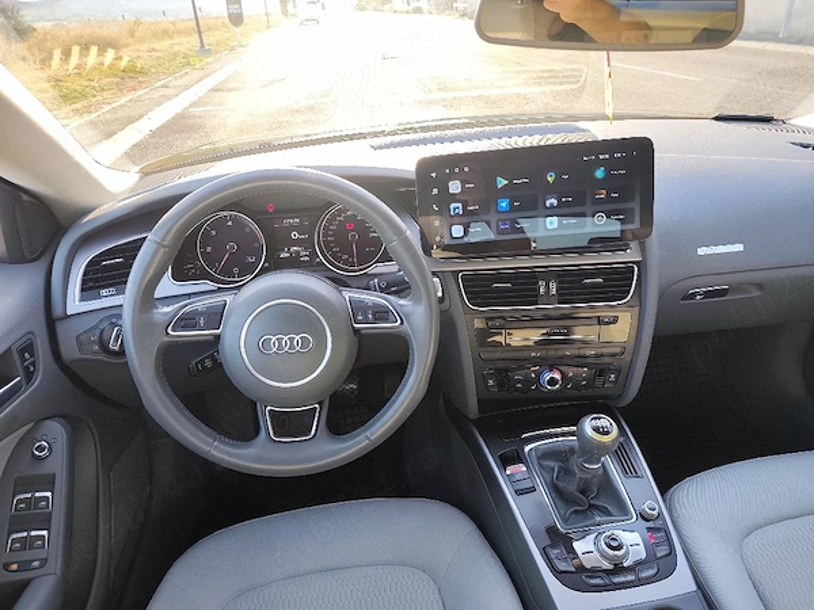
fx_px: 541
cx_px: 407
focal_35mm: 23
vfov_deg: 58.9
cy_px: 305
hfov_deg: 73.9
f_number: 1.65
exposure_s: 1/100
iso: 64
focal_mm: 6.19
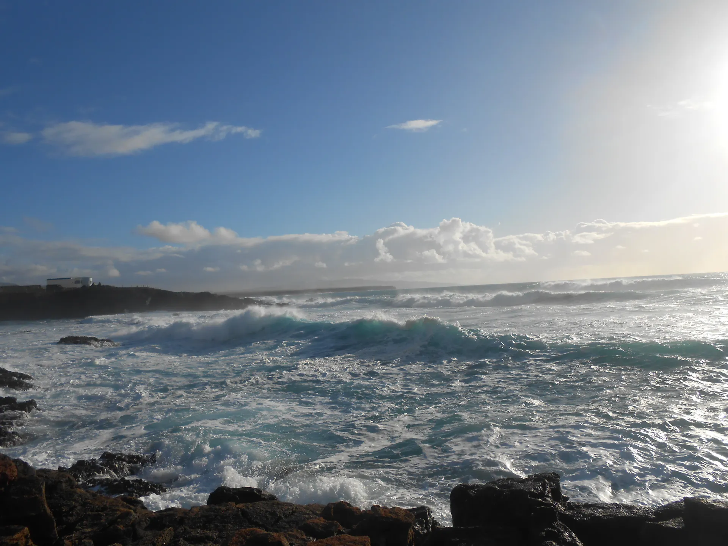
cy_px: 273
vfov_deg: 53.1
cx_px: 364
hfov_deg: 67.3
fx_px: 547
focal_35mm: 26
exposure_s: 1/320
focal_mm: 4.6
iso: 80
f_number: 11.5
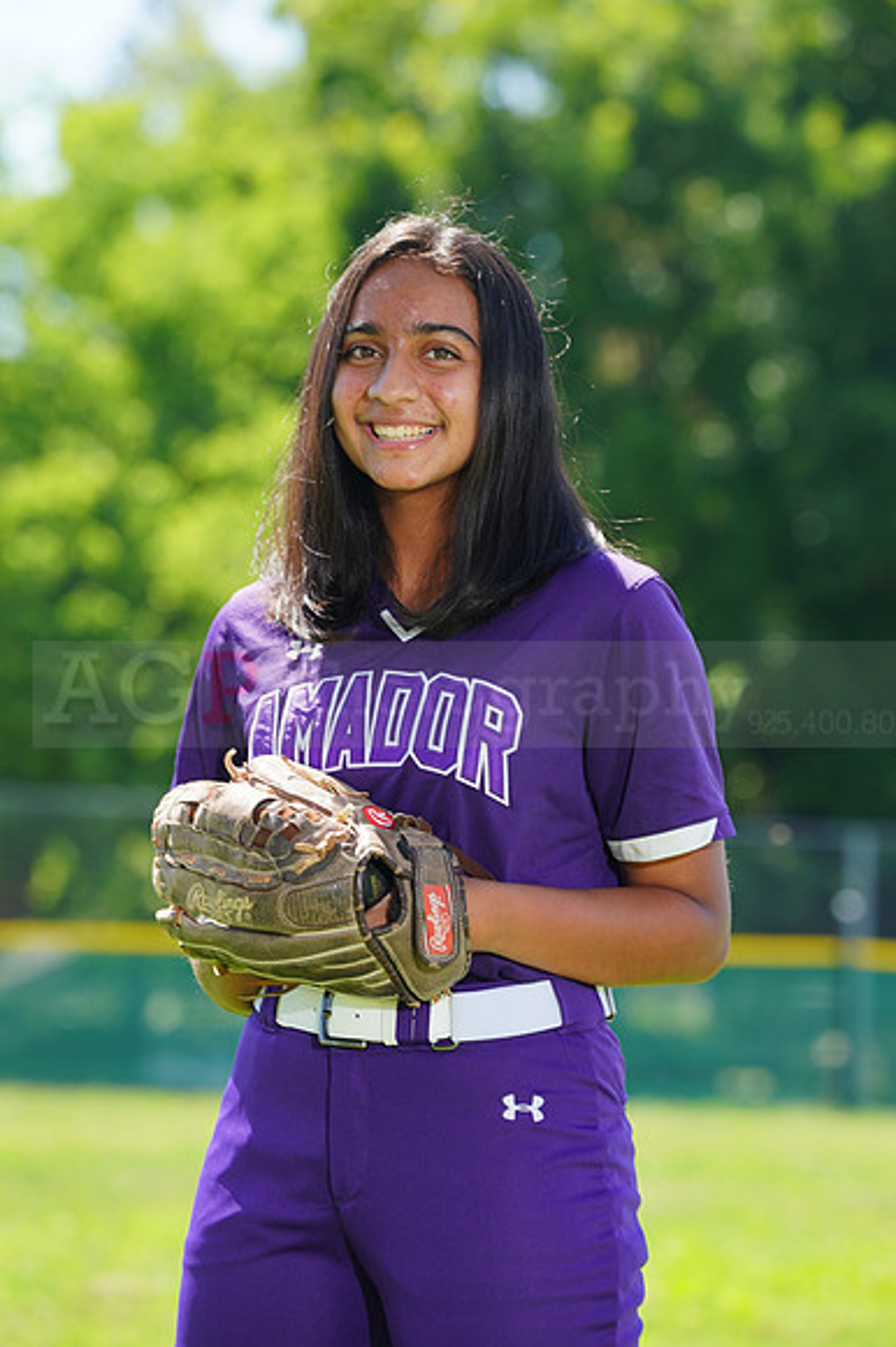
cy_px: 674
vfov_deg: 6.9
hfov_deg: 4.6
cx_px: 448
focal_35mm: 300
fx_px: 11213
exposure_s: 1/125
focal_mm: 300
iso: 200
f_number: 10
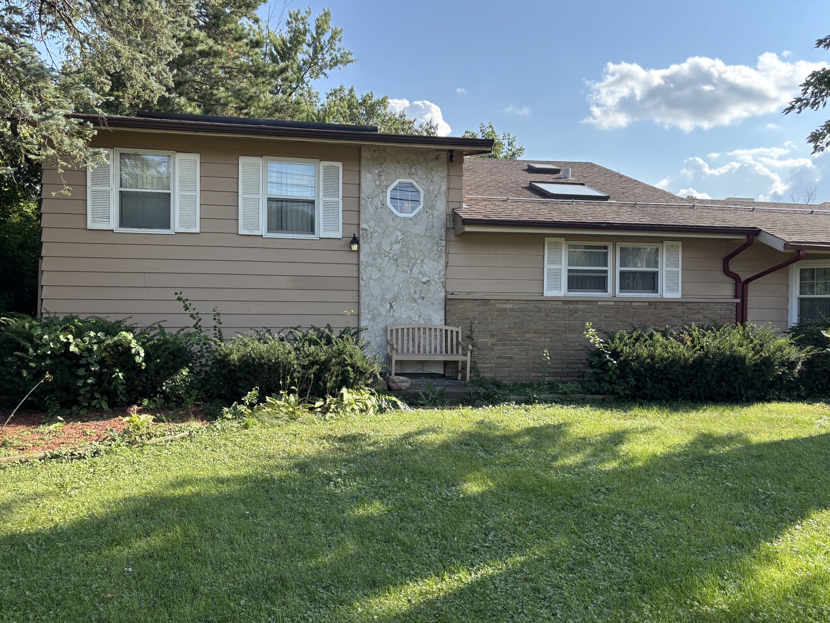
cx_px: 411
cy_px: 308
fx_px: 647
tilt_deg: -1.2
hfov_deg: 65.3
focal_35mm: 27
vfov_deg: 51.3
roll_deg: +0.1
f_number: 1.6
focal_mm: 5.96
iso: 50
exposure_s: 1/1037
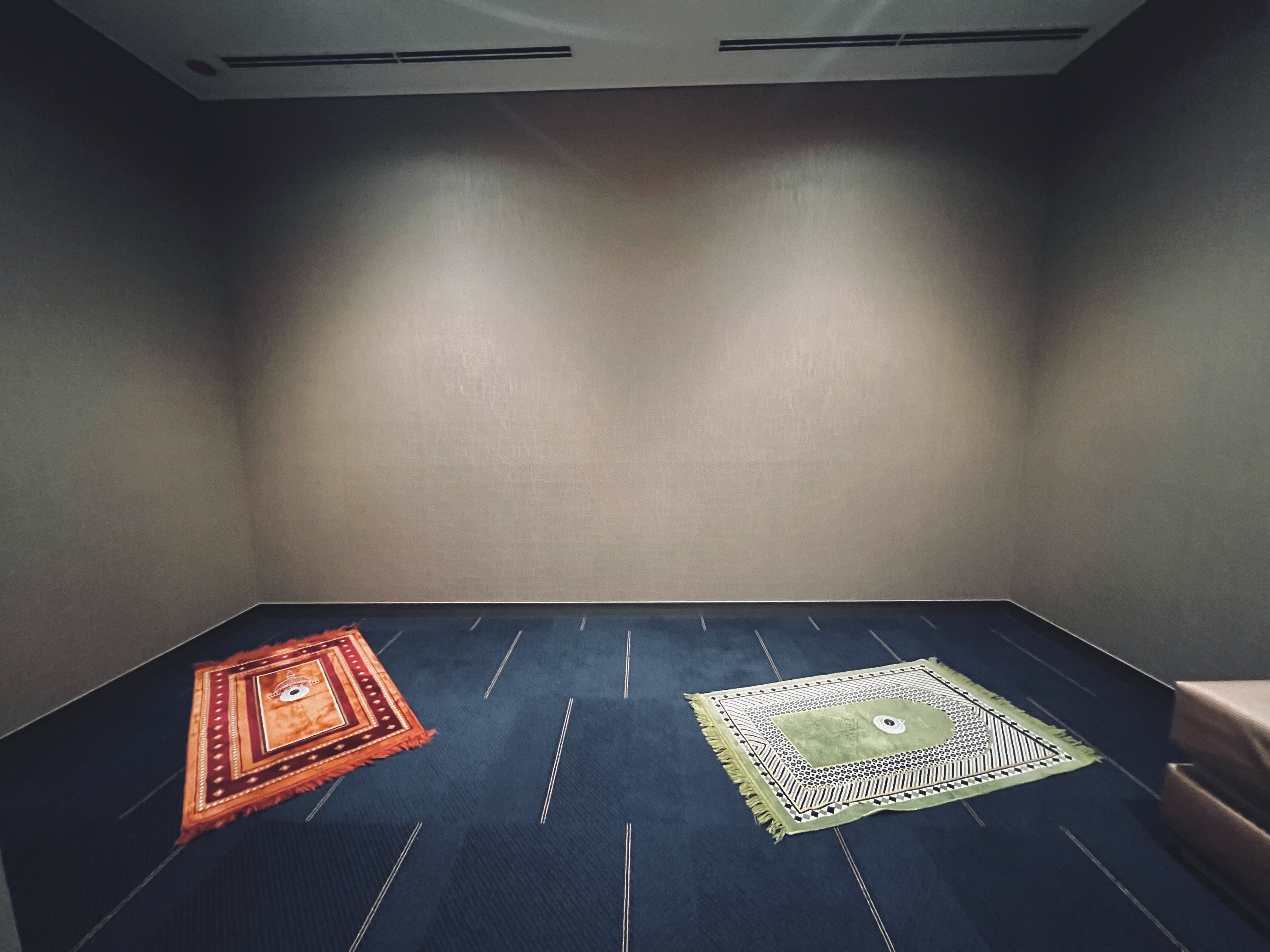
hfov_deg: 106.2
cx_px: 635
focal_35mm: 13
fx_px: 477
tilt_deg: -8.9
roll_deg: +0.3
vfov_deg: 89.9
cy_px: 476
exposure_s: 1/41
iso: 1000
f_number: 1.8
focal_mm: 1.57
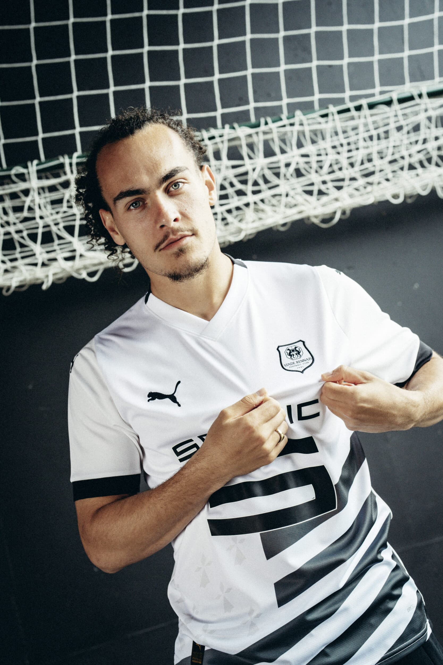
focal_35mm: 50
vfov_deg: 39.6
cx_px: 222
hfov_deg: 27.0
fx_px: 923
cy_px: 332
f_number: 4
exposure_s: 1/500
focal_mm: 50
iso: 1000
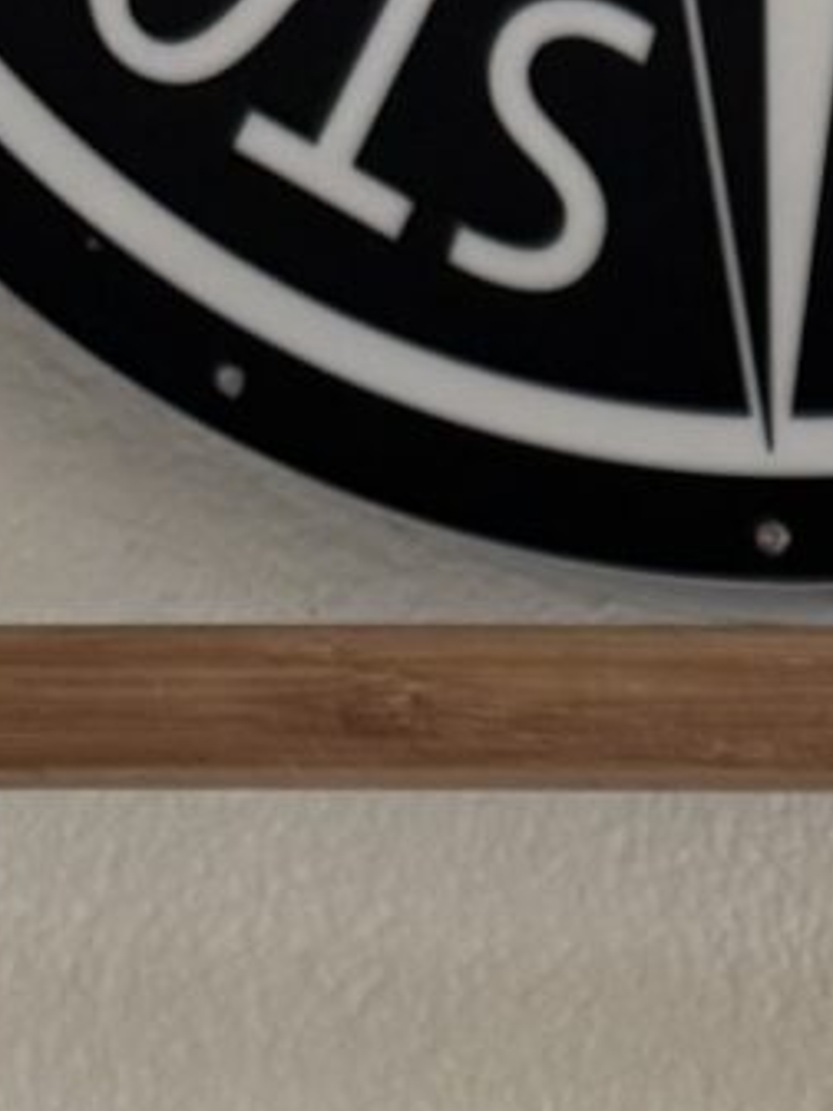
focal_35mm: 183
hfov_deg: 7.5
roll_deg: +0.2
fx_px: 5872
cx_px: 2076
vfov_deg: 10.2
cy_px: 2027
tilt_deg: -4.7
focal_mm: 6.76
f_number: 1.78
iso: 160
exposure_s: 1/121
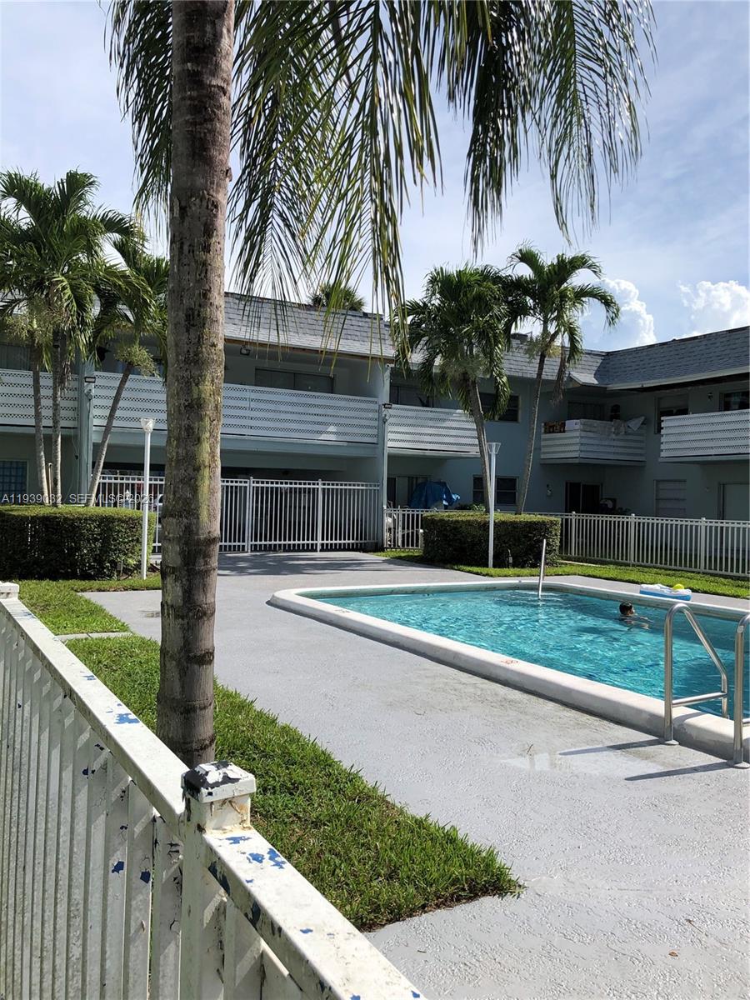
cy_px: 500
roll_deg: -1.2
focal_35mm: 28
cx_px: 375
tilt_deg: +0.9
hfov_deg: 49.7
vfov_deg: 63.4
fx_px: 809
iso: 20
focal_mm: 4
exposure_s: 1/2703
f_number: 1.8
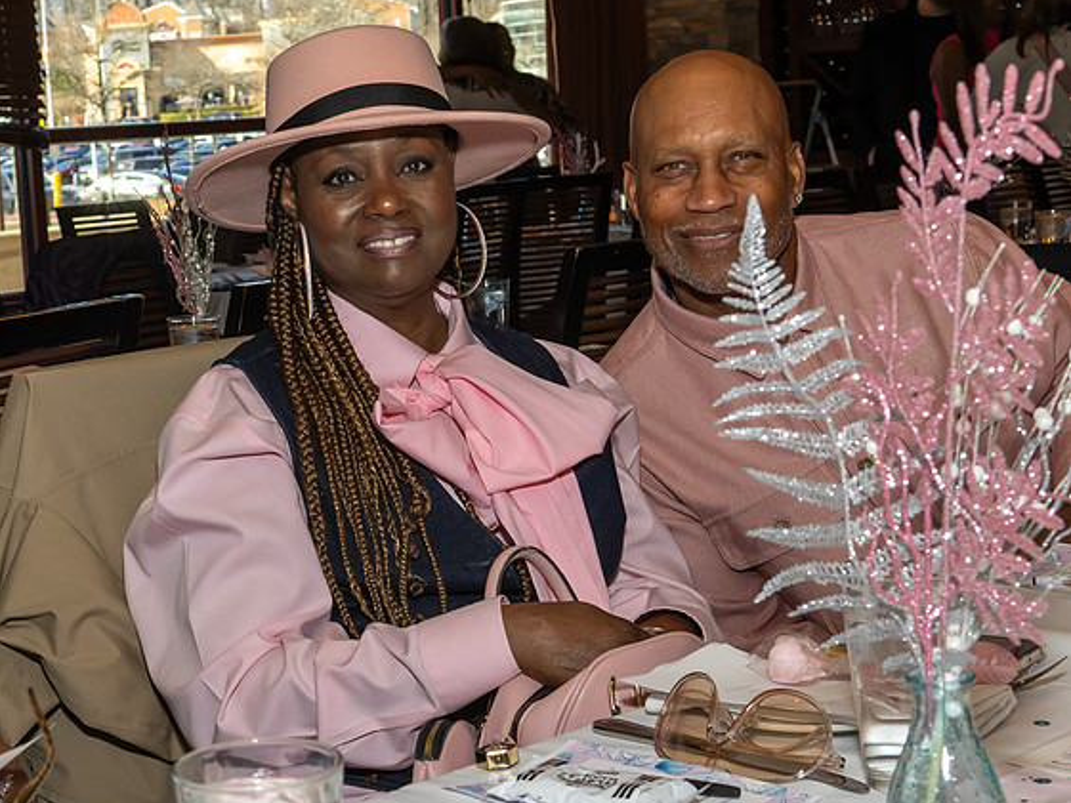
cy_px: 406
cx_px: 344
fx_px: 2104
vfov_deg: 21.6
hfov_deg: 28.3
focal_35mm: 68
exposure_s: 1/250
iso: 800
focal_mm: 35
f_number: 7.1
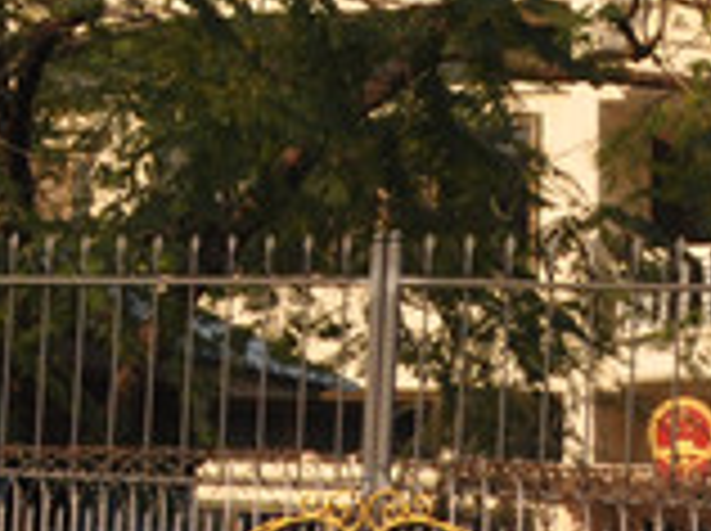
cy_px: -101
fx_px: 3543
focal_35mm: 173
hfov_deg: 11.0
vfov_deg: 8.5
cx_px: -405
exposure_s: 1/400
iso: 400
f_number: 10
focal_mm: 21
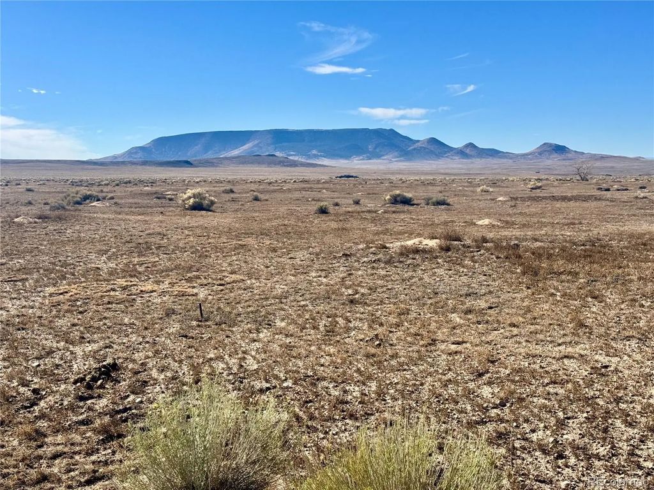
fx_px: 907
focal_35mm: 48
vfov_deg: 30.3
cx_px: 327
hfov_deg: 39.7
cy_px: 245
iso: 64
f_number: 1.78
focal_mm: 6.76
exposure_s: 1/5848
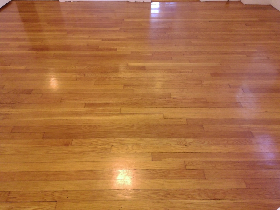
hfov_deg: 67.3
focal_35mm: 26
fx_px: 210
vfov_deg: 53.1
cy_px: 105
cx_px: 140
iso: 547
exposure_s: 1/33
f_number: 2
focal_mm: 3
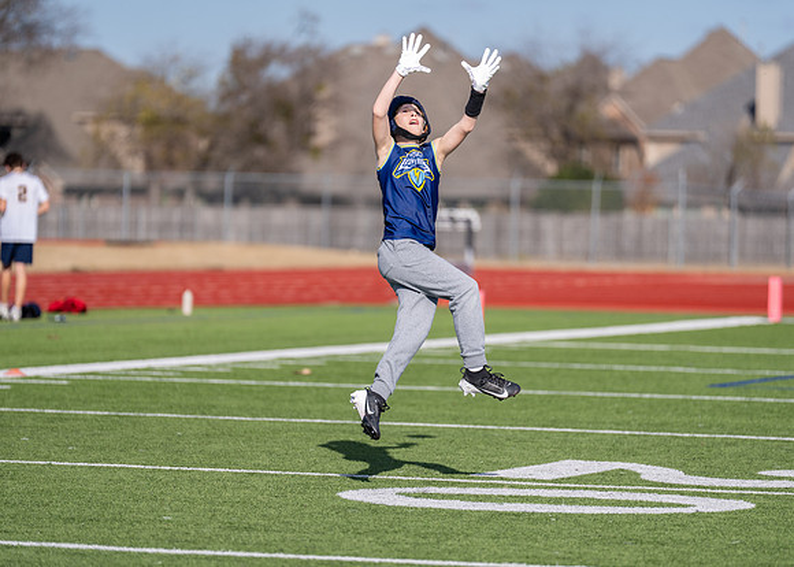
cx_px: 397
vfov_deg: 6.9
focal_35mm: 210
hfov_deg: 9.6
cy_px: 284
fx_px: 4725
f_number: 2.8
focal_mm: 200
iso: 160
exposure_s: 1/4000
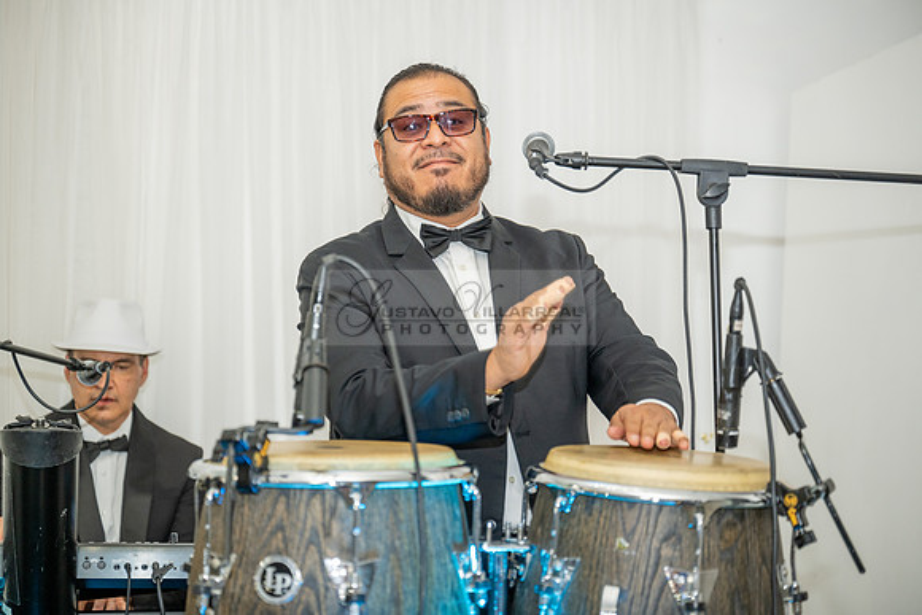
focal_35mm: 70
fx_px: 1793
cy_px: 308
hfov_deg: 28.8
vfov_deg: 19.5
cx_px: 461
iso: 1000
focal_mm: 70
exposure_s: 1/160
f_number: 2.8
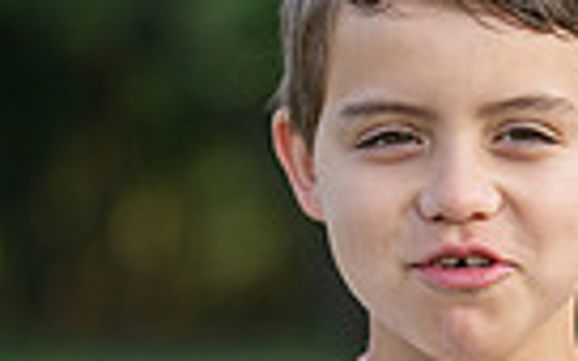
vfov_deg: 4.7
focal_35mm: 277
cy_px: 507
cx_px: 617
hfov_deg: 7.5
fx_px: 4363
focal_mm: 50
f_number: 1.2
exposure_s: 1/1600
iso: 100
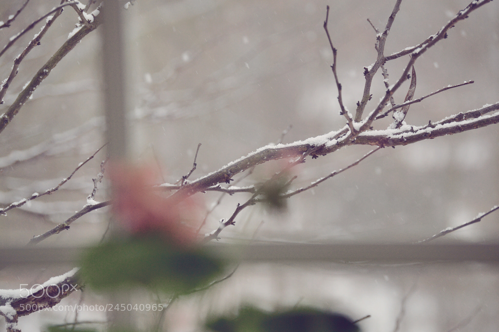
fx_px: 2597
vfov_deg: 7.3
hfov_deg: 11.0
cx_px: 250
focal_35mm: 188
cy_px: 166
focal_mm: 125
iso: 400
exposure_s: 1/200
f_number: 5.6
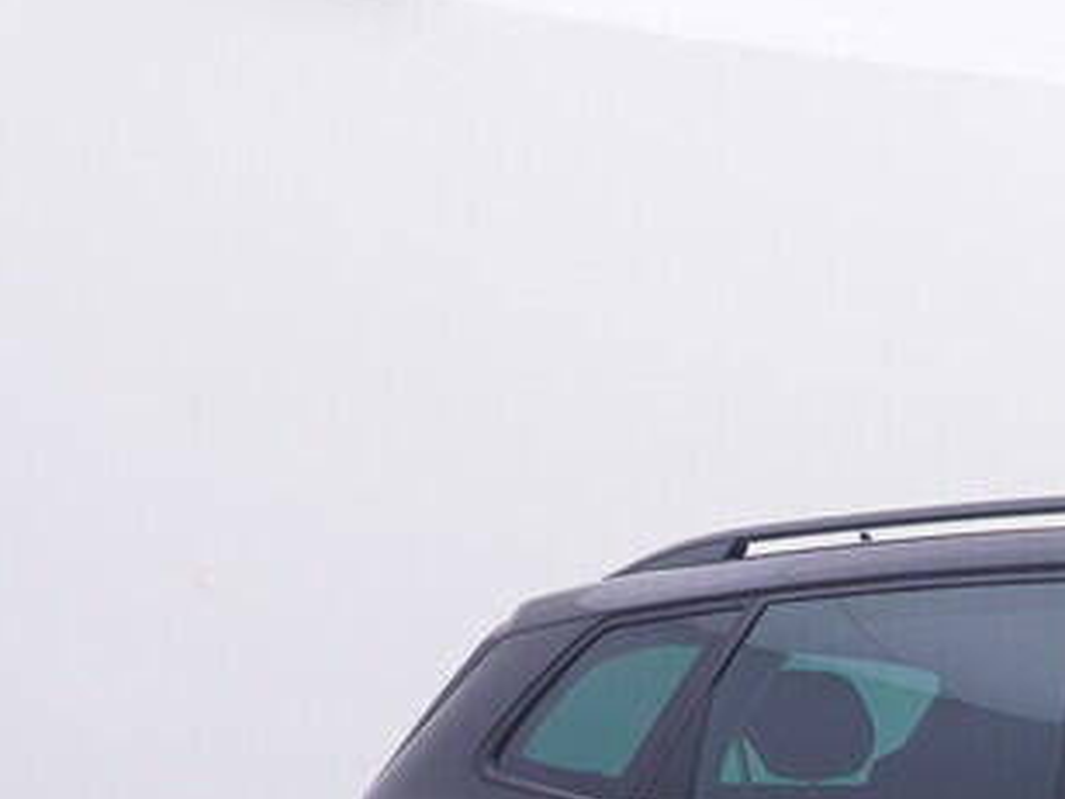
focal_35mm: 101
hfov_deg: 17.4
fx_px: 3115
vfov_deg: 14.2
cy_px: 951
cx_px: 1598
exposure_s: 1/80
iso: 200
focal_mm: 15
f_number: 5
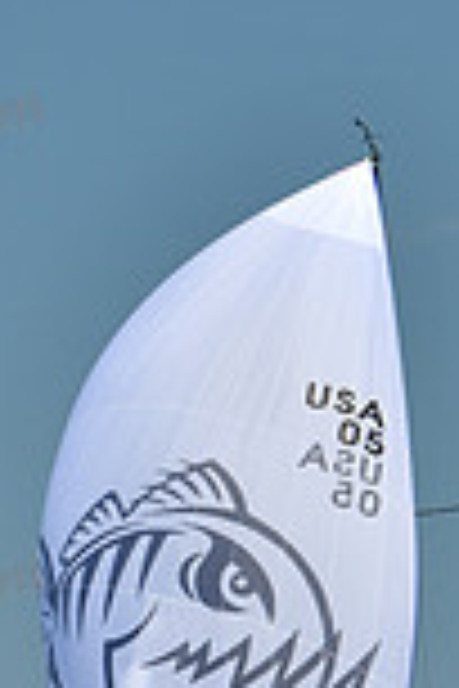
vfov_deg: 5.9
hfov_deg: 3.9
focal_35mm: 348
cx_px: 277
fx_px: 6655
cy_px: 346
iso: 320
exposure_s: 1/640
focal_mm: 92
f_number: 8
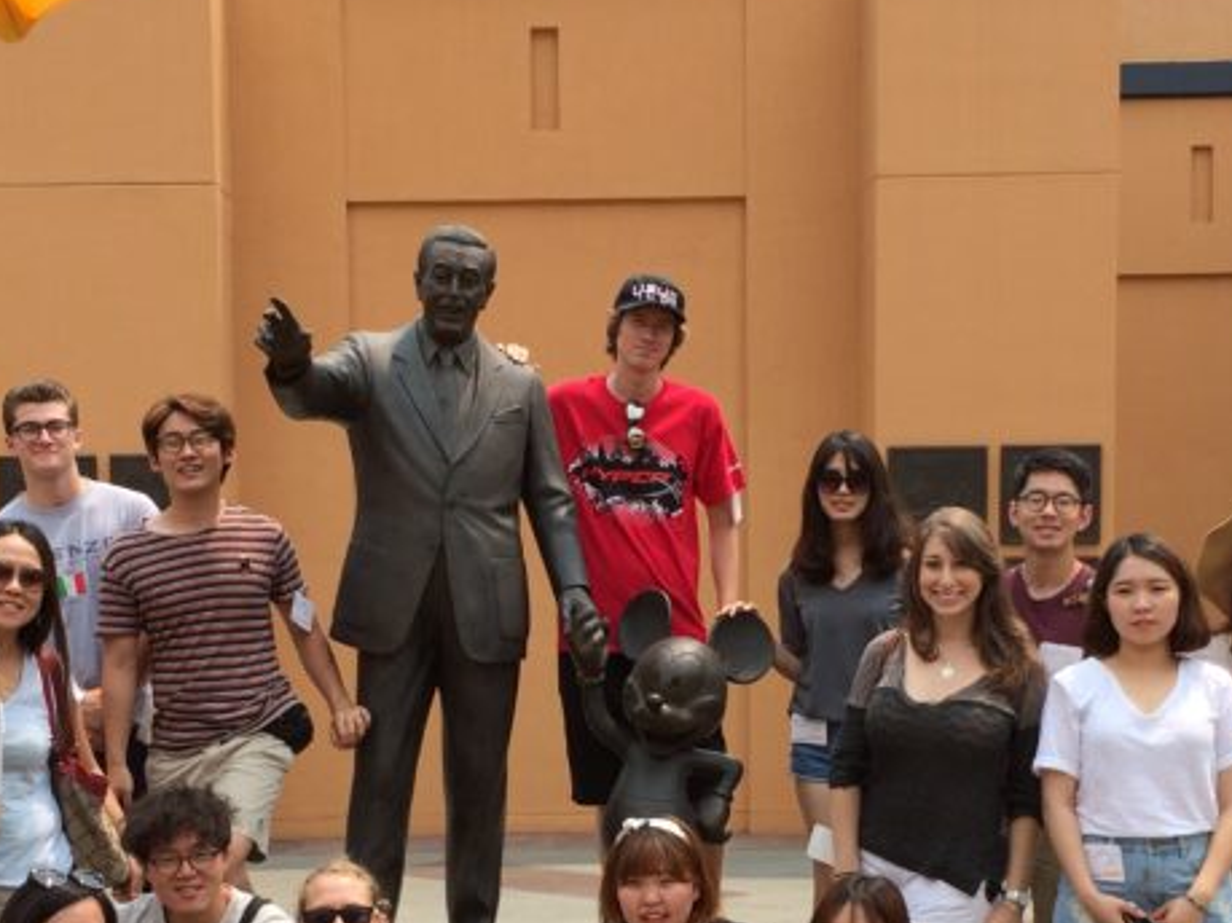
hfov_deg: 29.0
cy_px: 730
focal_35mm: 67
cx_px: 585
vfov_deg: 21.7
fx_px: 2384
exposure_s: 1/1244
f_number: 2.2
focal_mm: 4.12
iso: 40
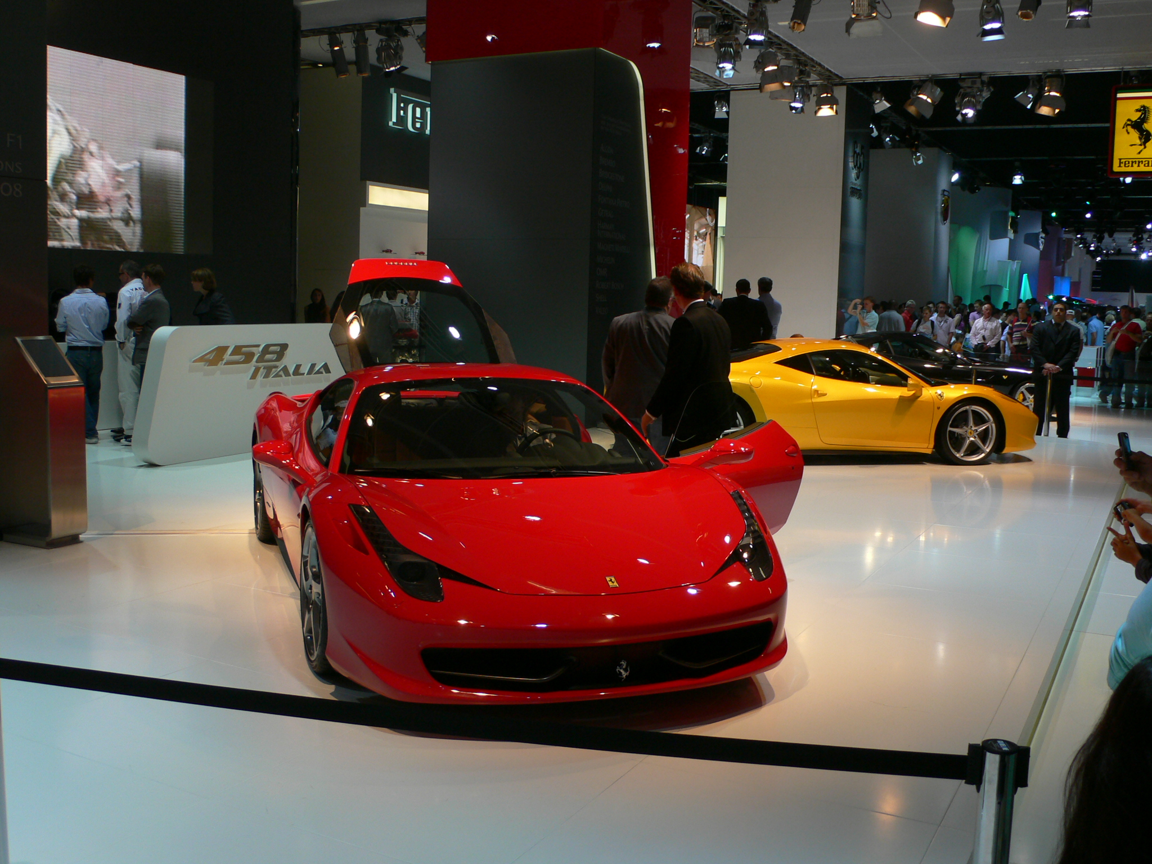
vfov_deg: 41.8
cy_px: 432
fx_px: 1131
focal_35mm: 34
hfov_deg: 54.0
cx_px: 576
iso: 80
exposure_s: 1/125
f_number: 3.2
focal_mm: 6.3
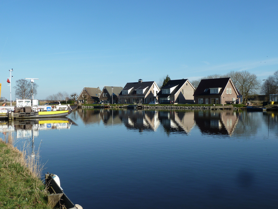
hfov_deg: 46.8
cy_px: 104
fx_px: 321
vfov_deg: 36.0
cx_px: 139
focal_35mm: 40
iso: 80
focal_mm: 6.5
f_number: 5
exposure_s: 1/400
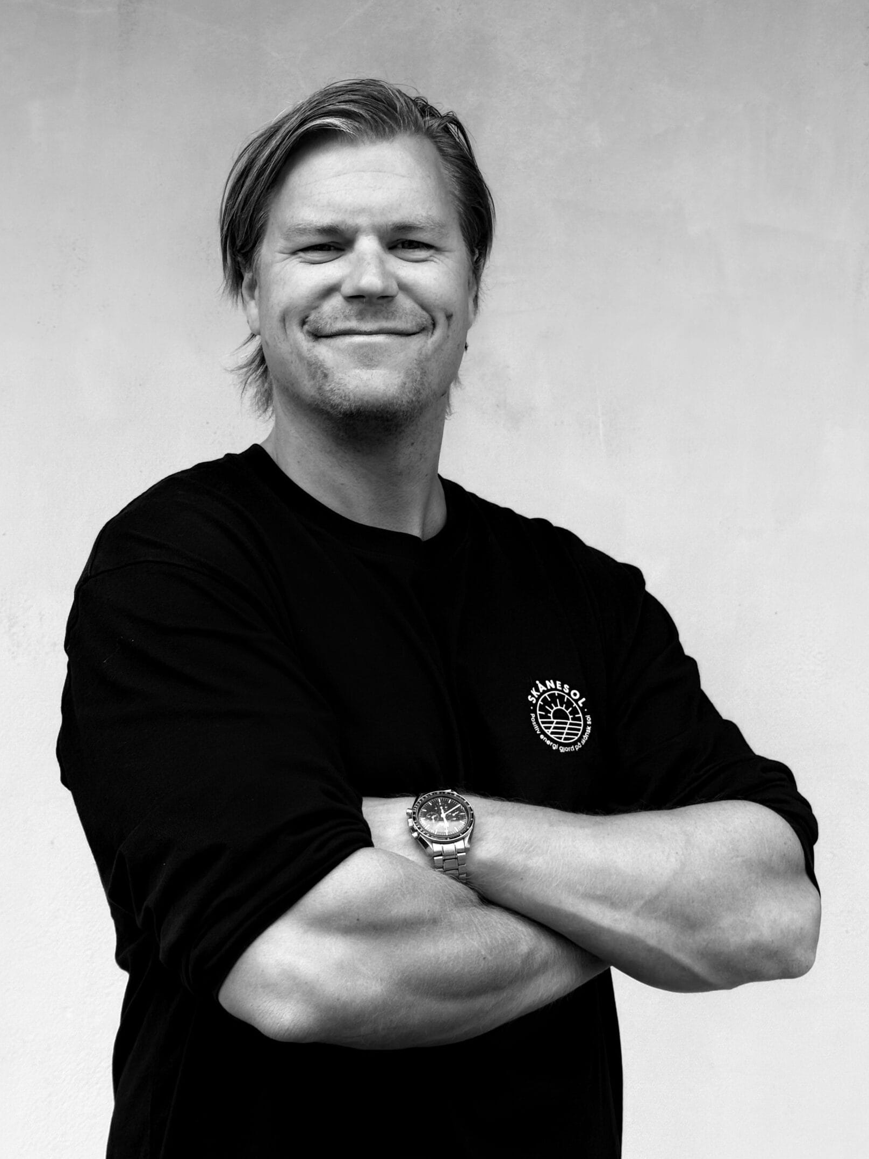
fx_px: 1908
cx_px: 405
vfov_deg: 33.7
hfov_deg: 25.7
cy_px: 503
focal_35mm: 57
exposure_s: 1/819
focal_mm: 6.76
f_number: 1.78
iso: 80
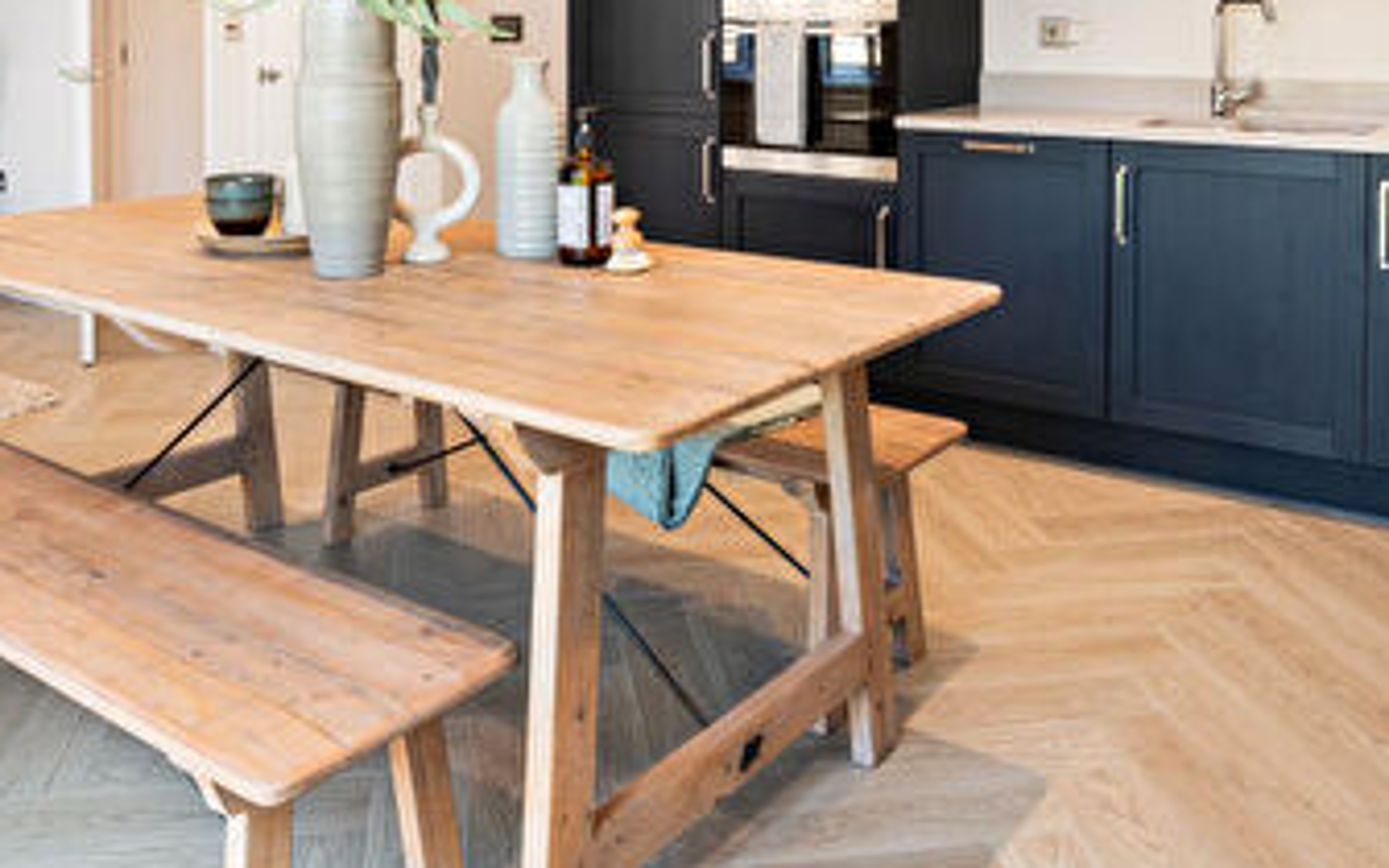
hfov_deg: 56.7
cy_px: 27
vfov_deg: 34.4
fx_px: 1287
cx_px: 674
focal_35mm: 34
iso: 200
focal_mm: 16
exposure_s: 1/10
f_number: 7.1
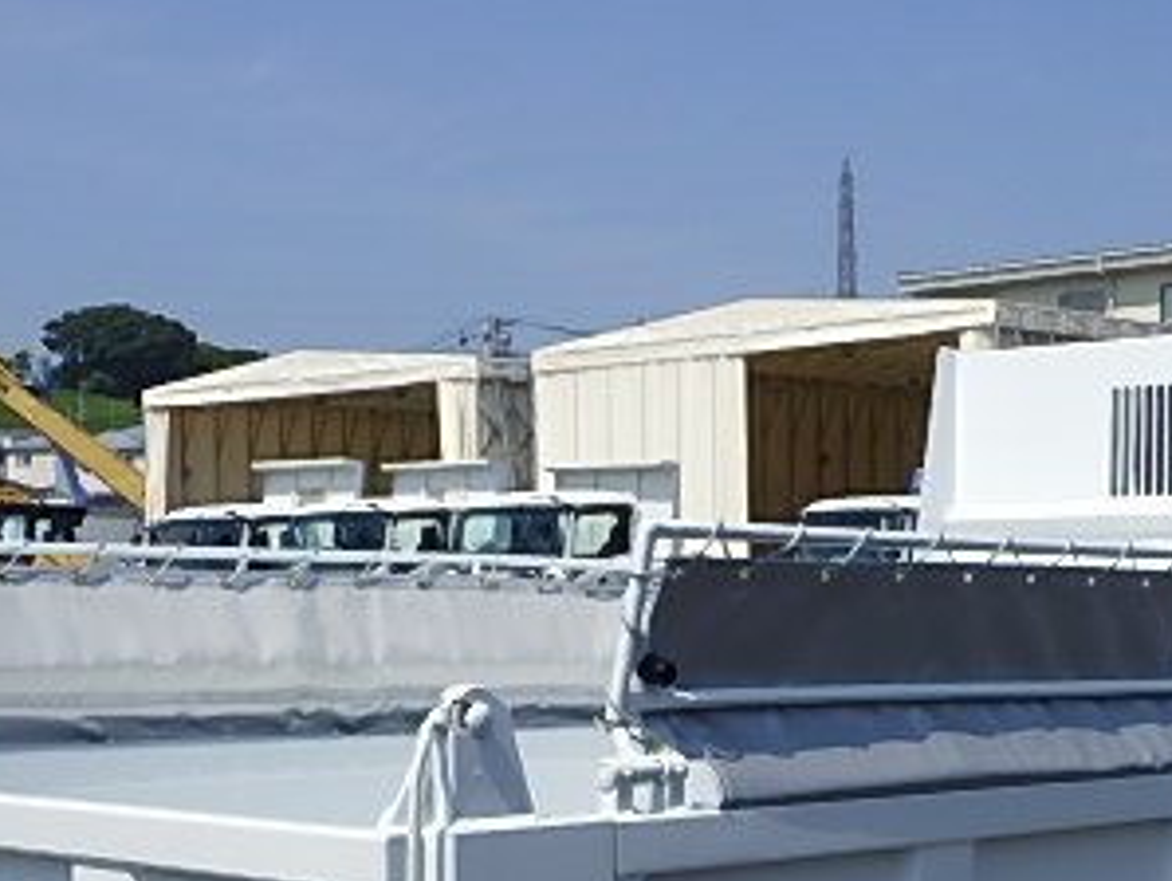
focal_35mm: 73
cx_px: 779
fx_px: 2474
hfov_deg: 26.5
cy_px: 838
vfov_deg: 19.7
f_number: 4.6
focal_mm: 6.1
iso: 125
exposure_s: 1/1250
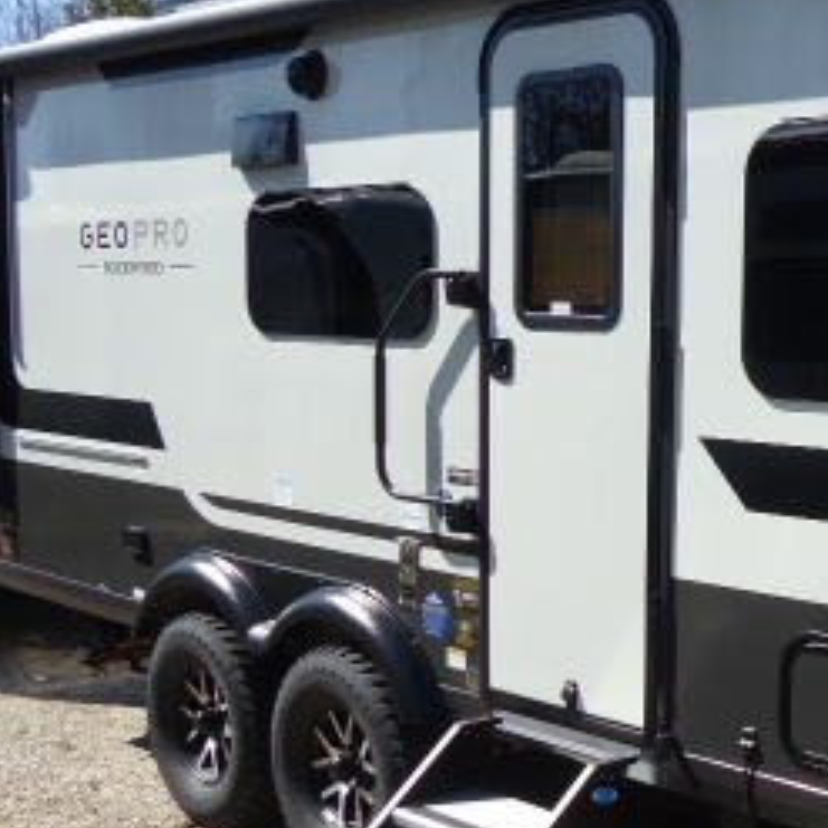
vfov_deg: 30.9
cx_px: 855
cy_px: 523
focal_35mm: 55
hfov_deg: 28.8
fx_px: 1488
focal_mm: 4.3
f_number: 3.3
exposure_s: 1/640
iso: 80
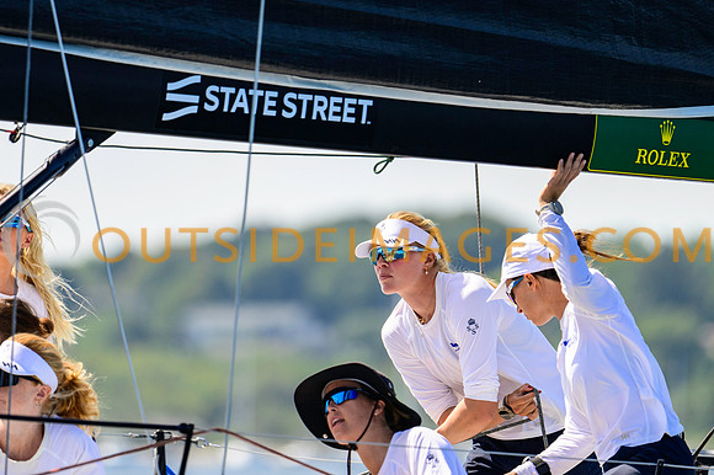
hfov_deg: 3.4
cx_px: 357
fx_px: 11893
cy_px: 238
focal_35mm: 600
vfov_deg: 2.3
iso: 250
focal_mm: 400
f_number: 4.5
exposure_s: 1/1250
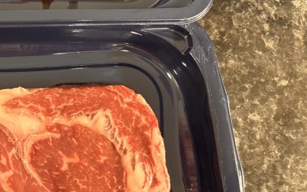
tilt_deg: -69.8
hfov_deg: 34.7
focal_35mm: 54
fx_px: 452
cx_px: 13
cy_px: 39
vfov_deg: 23.6
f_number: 1.6
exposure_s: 1/33
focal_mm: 5.96
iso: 400
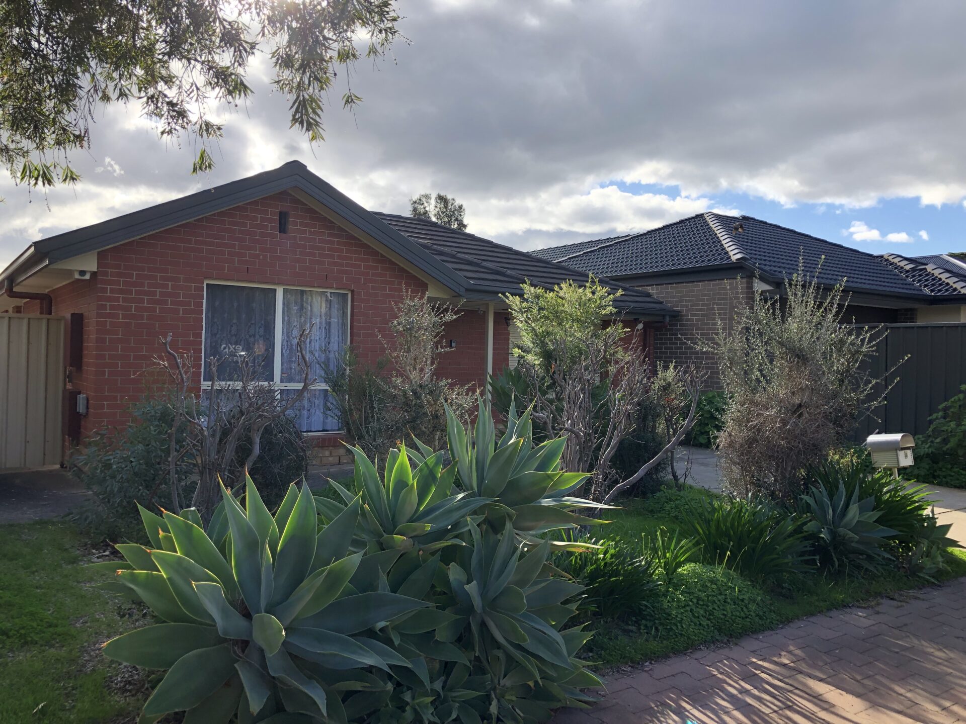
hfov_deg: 63.4
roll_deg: -1.9
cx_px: 483
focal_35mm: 28
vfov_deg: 49.7
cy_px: 362
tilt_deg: -1.2
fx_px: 781
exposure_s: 1/1156
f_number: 1.8
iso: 20
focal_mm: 3.99
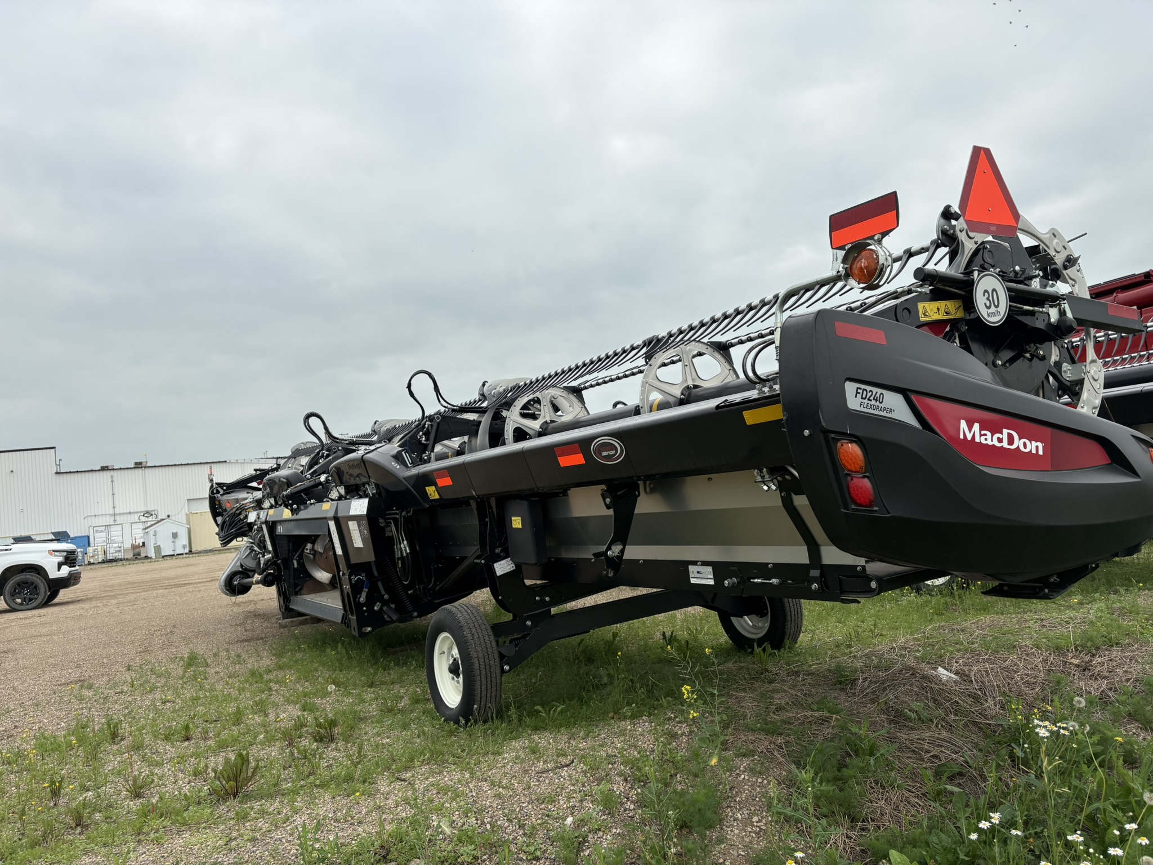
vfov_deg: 53.1
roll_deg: +8.5
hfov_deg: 67.3
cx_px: 576
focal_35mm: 26
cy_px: 432
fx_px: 866
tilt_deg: +5.9
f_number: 1.6
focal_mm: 5.96
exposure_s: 1/1517
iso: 50
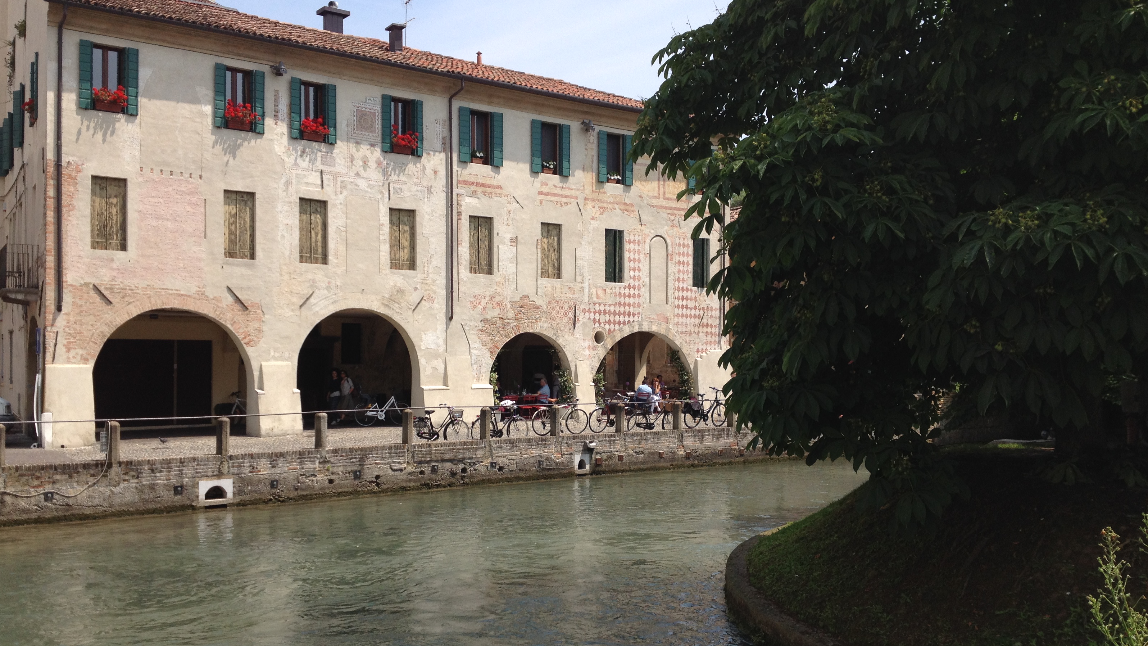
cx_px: 561
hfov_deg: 51.6
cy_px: 347
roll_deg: -0.7
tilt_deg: -0.8
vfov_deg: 30.4
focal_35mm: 39
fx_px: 1187
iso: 50
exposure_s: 1/1623
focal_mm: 4.28
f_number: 2.4
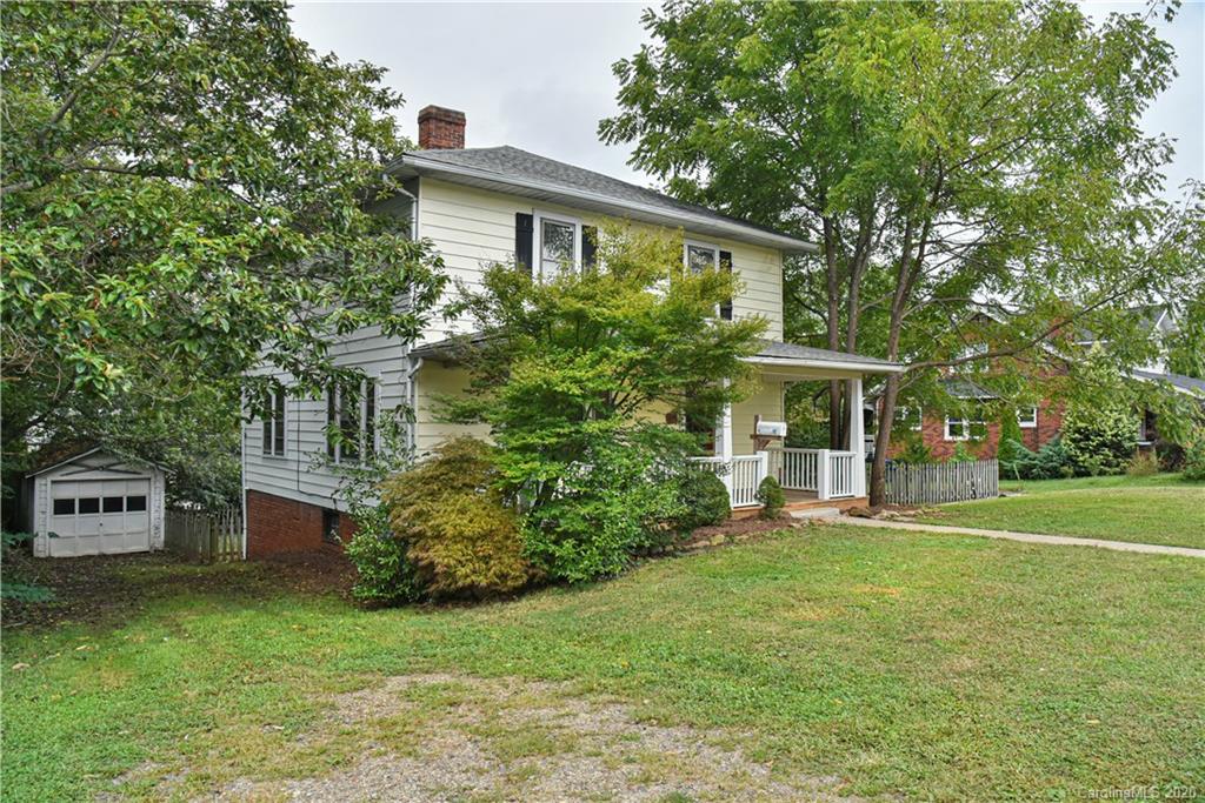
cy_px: 402
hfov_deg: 73.7
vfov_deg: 53.1
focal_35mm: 24
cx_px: 602
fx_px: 803
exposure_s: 1/250
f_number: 8
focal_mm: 24
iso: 1600
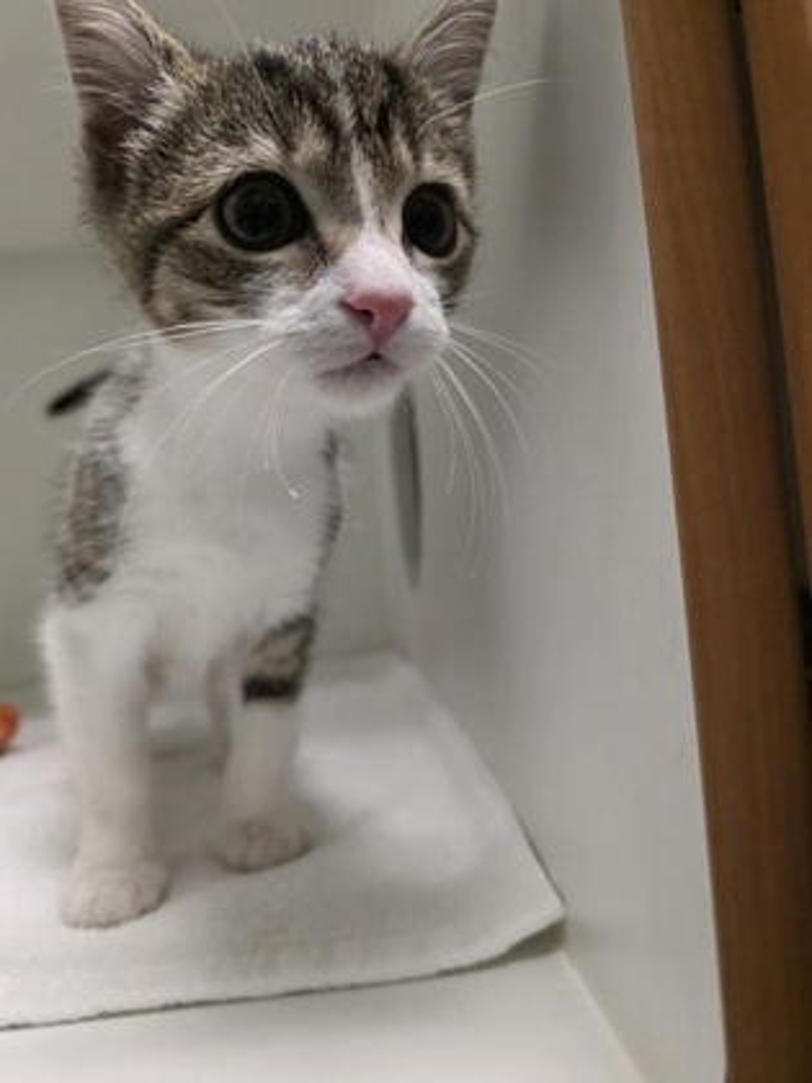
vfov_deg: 73.9
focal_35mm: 23
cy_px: 542
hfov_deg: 58.9
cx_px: 406
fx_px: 719
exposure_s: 1/120
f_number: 1.7
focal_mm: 6.3
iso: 800
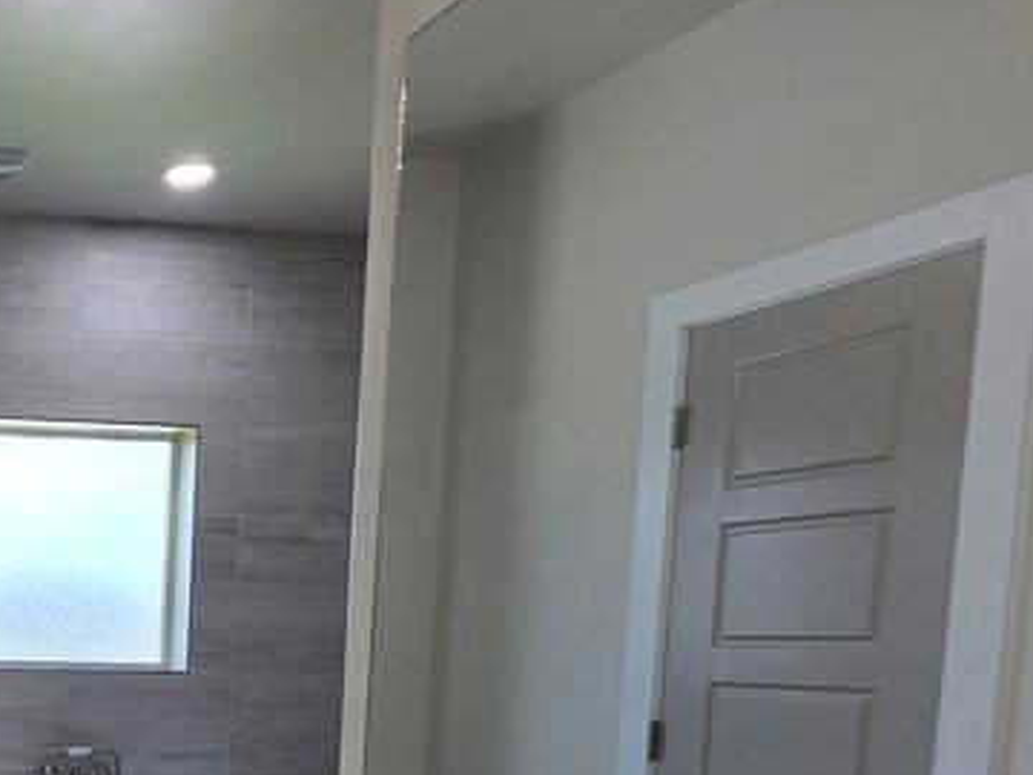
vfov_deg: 35.6
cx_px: -253
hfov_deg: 36.5
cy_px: 743
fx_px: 1104
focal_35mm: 37
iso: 50
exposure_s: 1/120
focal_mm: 2.2
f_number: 1.9
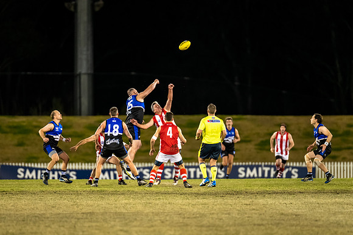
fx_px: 3519
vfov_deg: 3.8
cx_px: 160
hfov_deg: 5.7
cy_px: 140
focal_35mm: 359
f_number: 2.8
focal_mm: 300
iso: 2800
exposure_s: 1/1250
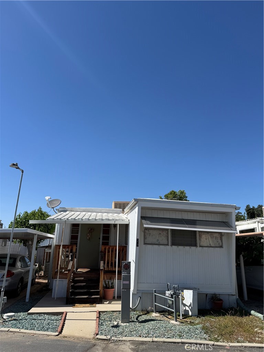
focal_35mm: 24
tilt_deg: +17.8
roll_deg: -1.1
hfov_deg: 56.8
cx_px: 132
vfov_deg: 71.6
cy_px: 176
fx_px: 244
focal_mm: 6.76
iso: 80
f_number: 1.78
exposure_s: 1/4975
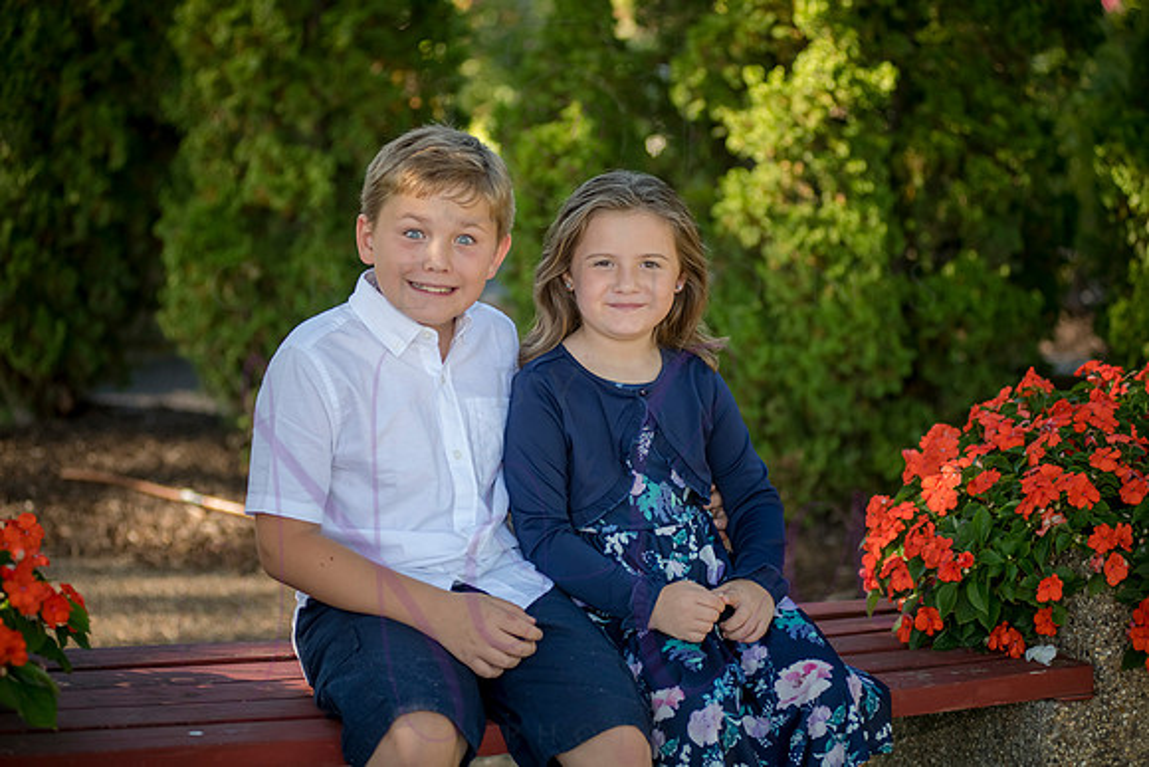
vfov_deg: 15.9
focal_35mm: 86
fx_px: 2745
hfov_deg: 23.6
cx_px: 574
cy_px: 384
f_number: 3.2
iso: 400
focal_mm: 86
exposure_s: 1/500
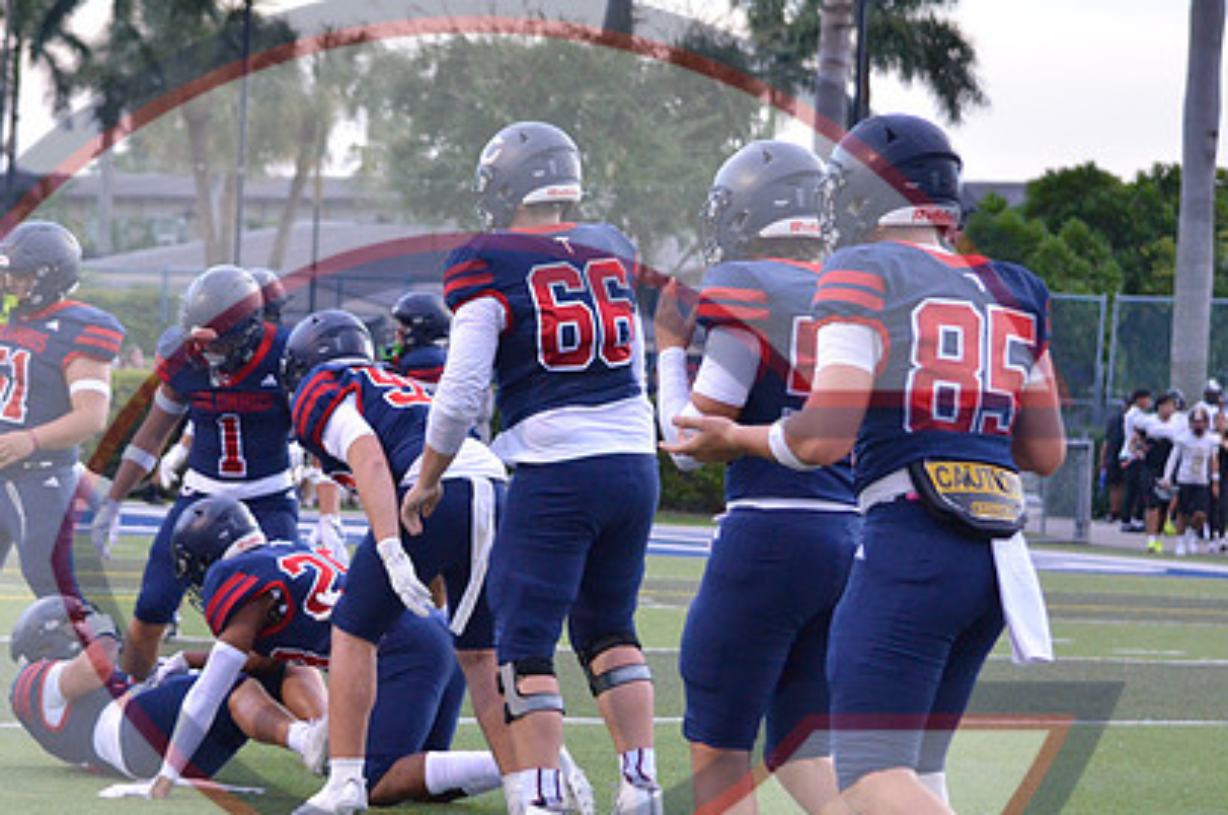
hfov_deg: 13.3
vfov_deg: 8.8
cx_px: 462
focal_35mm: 155
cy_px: 560
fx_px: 5279
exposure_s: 1/500
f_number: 4.5
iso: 1800
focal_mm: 72
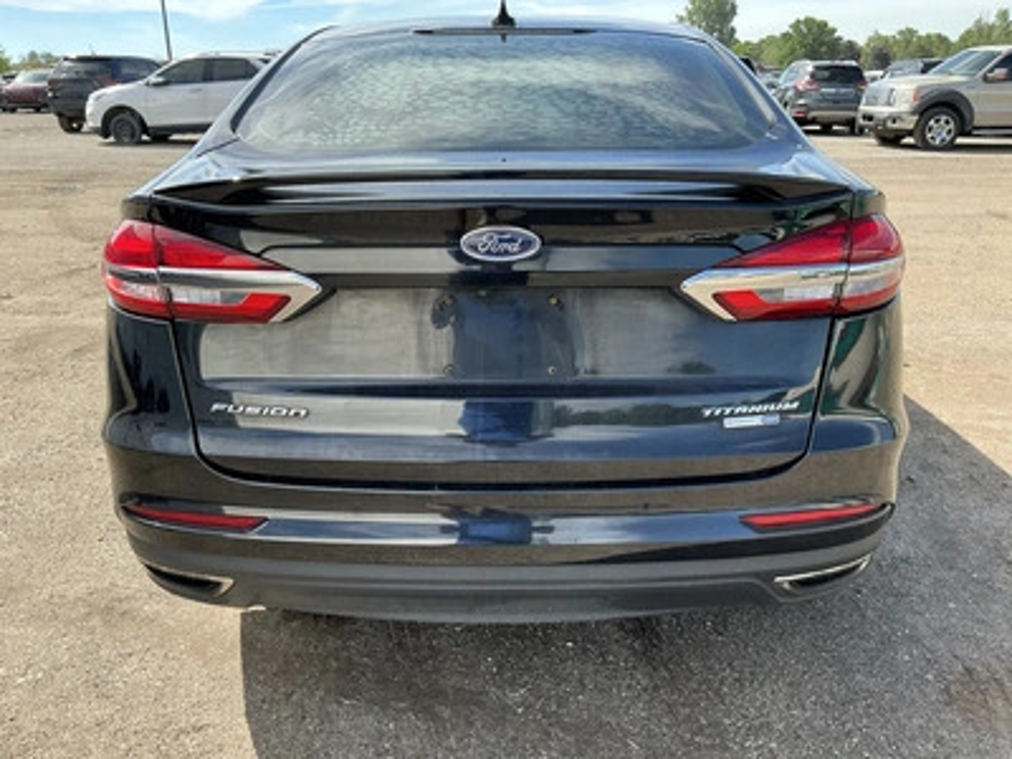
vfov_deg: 49.7
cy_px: 380
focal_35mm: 28
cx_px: 506
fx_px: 819
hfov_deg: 63.4
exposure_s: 1/400
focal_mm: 3
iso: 25
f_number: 1.8
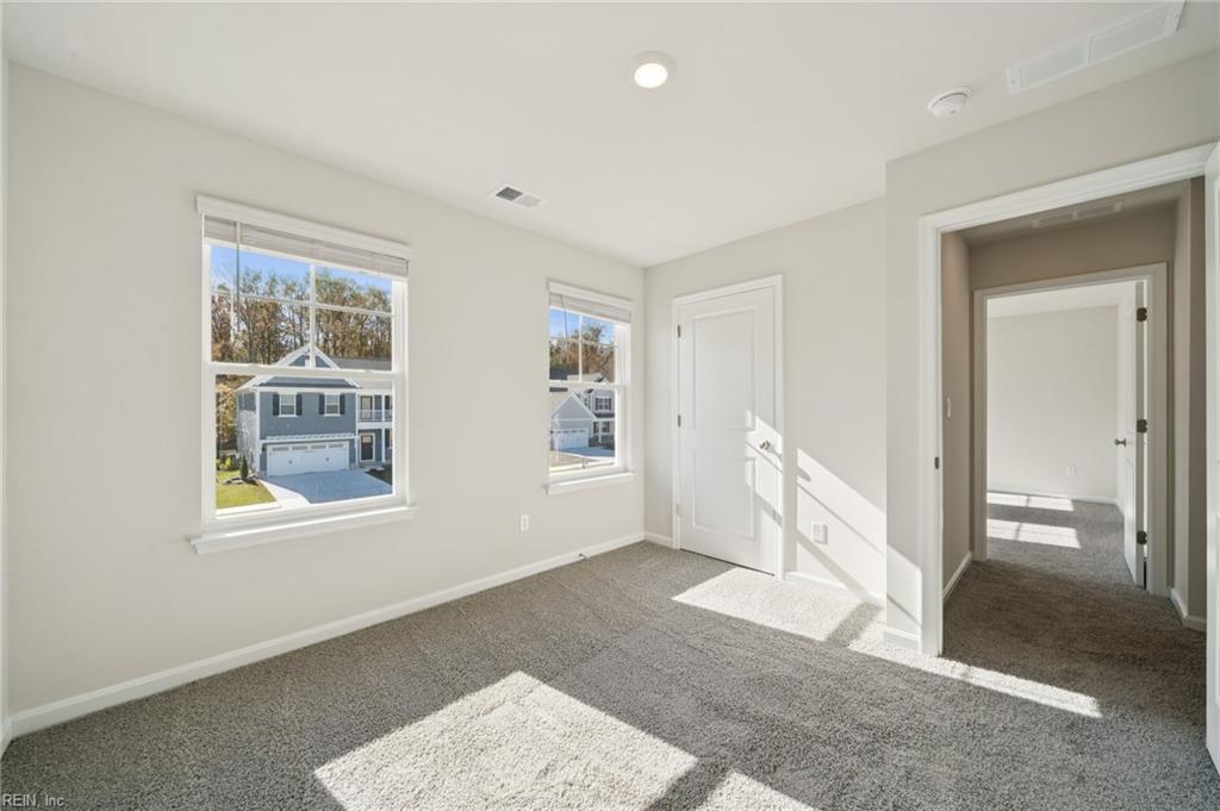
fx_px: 440
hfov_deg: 108.4
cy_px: 406
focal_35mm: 13
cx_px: 610
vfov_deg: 85.3
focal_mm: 13
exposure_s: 1/100
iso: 125
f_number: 8
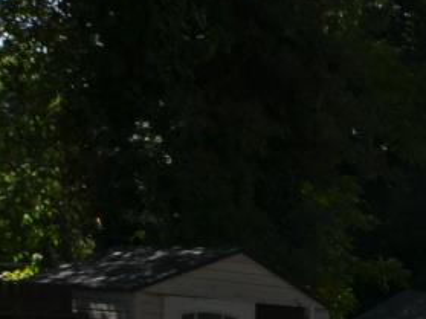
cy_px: 499
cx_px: 875
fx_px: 1144
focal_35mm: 93
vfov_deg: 14.6
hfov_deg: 16.0
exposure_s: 1/200
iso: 100
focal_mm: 12
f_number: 10
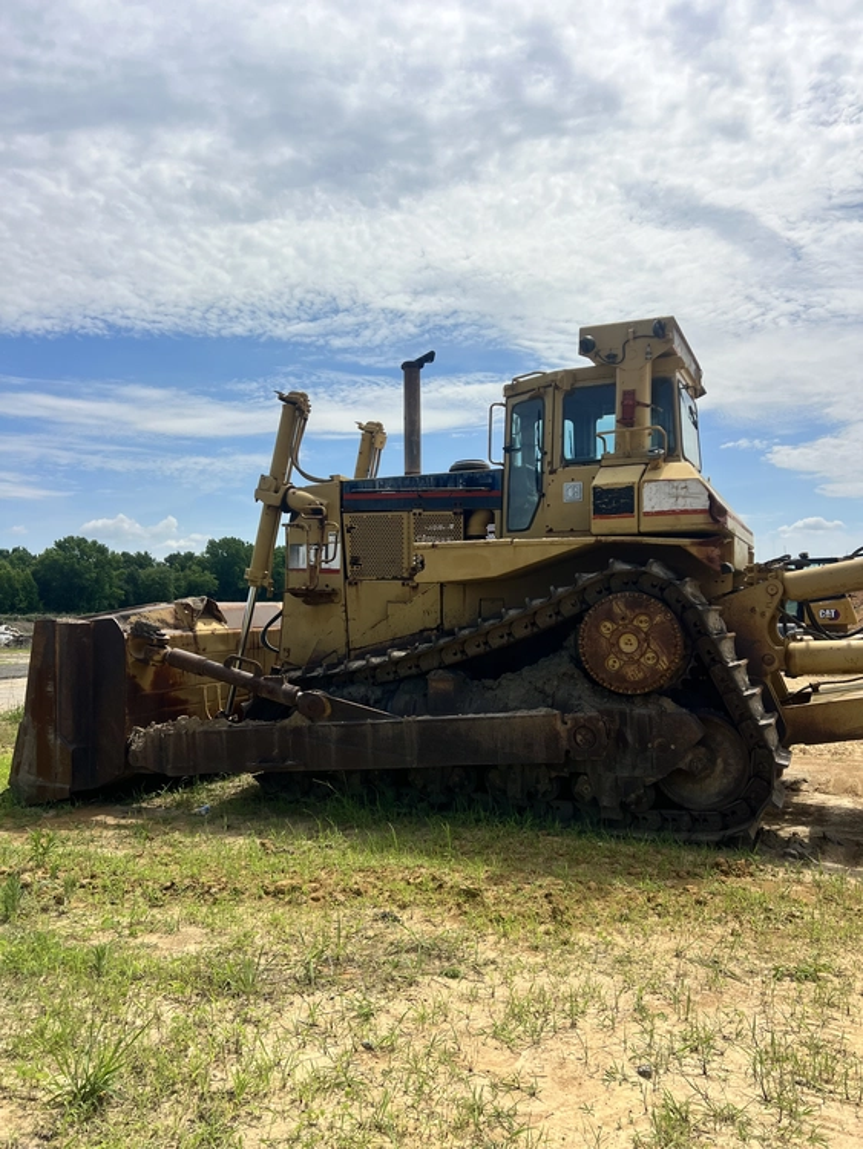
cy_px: 574
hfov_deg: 53.1
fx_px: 864
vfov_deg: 67.3
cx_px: 432
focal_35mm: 26
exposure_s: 1/8696
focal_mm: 5.7
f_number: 1.5
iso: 50
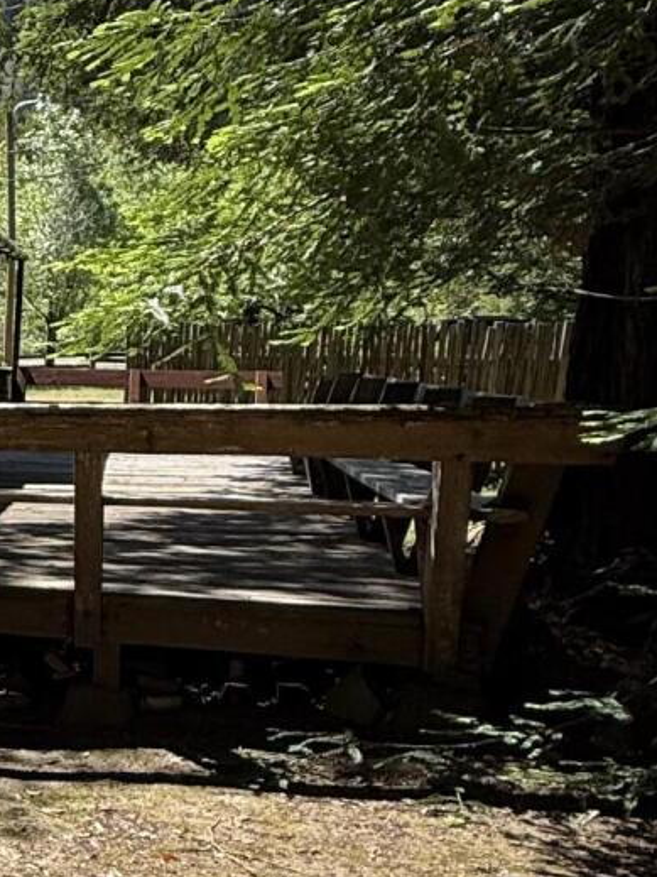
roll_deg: -0.1
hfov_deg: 18.9
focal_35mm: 54
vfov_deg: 35.5
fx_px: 1367
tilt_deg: -2.2
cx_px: -603
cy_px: 448
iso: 50
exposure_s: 1/590
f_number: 2.2
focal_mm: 2.22
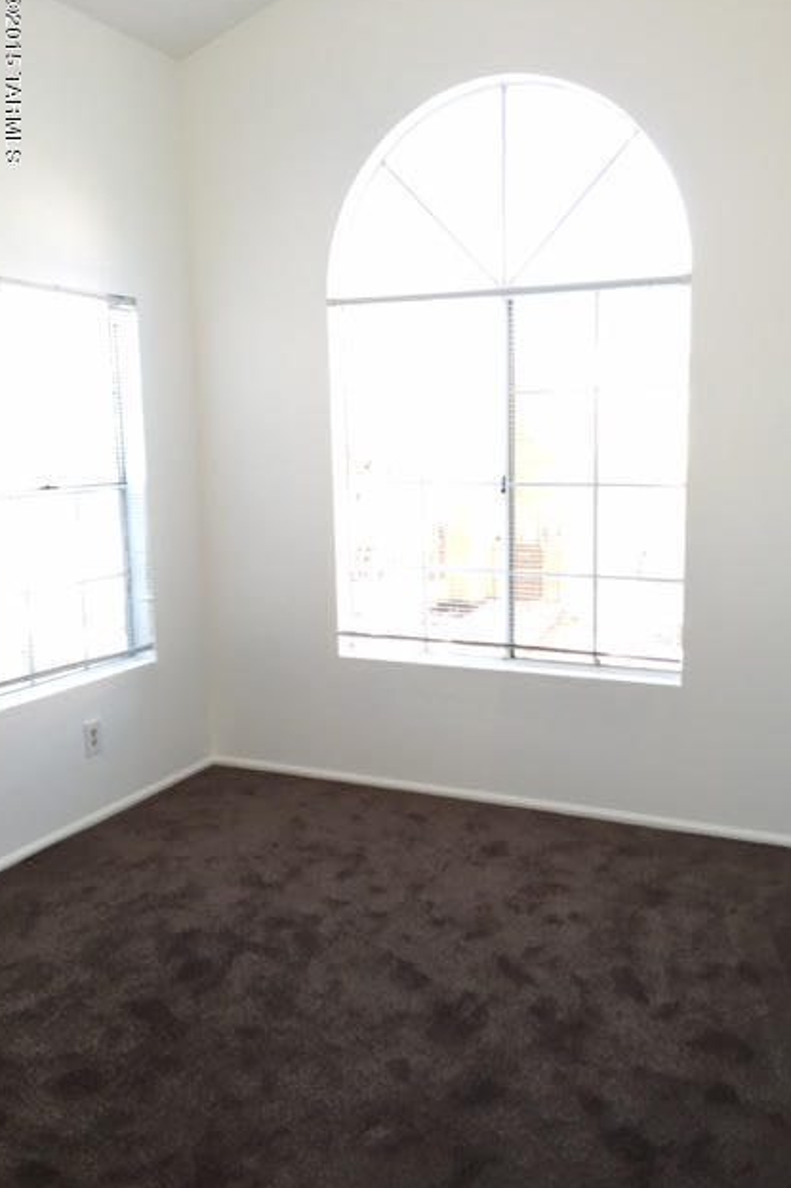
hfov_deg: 42.3
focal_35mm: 31
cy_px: 597
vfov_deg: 60.3
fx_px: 1022
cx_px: 433
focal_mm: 4.15
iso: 32
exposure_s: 1/30
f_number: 2.2
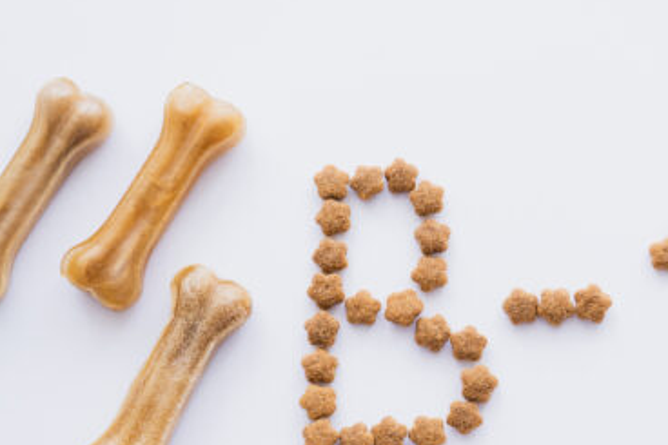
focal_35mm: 82
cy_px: 302
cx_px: 457
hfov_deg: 24.6
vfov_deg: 16.6
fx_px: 1521
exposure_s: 1/160
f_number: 4.5
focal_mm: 49
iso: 400
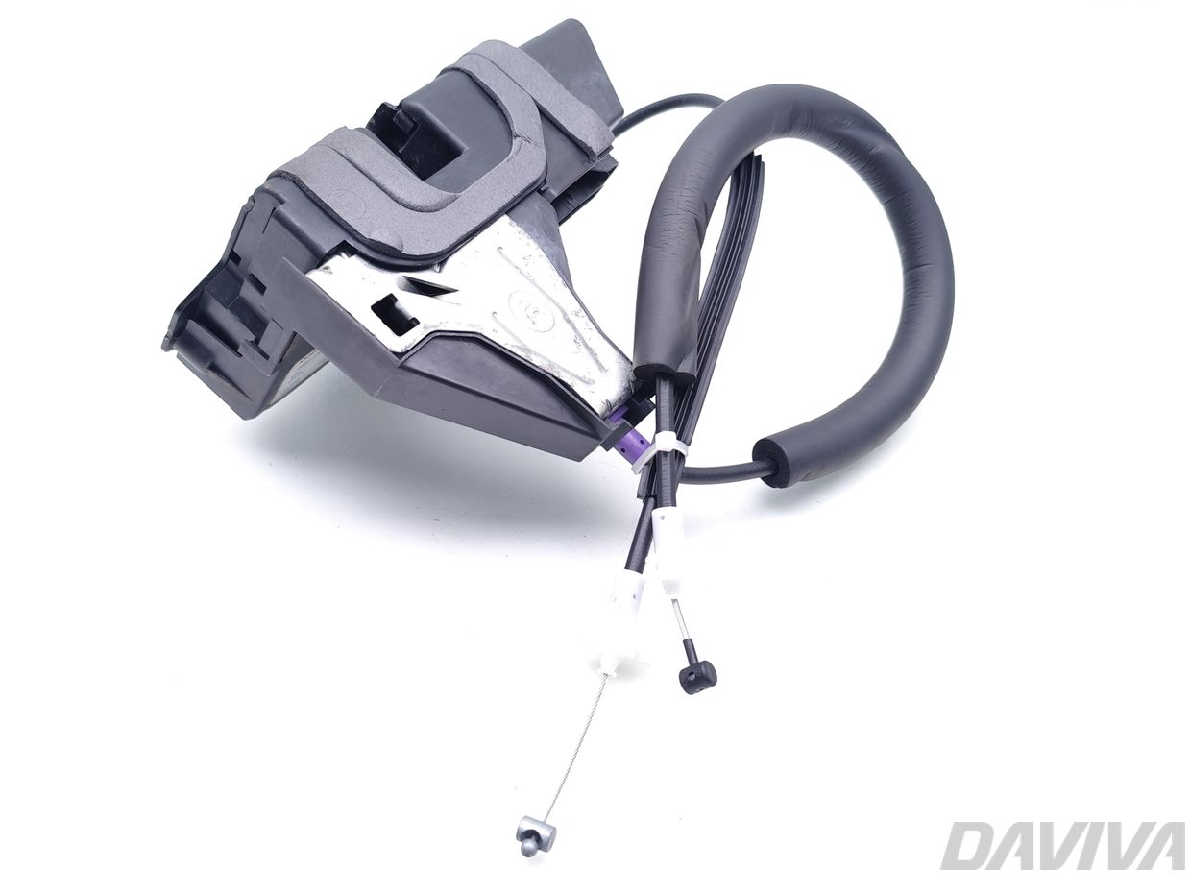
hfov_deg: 58.4
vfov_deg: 45.4
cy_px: 438
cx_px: 599
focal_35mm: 31
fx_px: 1066
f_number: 1.65
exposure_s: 1/100
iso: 125
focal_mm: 6.19
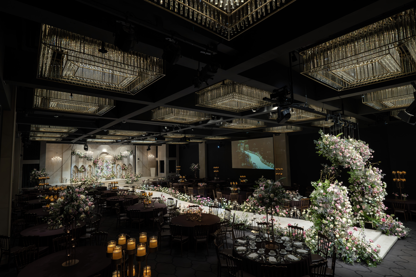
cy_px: 138
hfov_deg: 90.0
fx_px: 208
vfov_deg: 67.4
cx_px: 208
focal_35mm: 18
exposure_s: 1/80
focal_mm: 12
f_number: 6.3
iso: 800
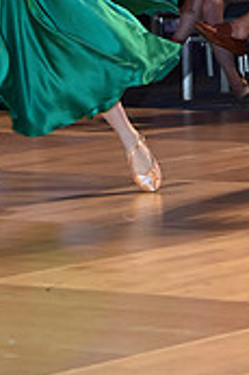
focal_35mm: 309
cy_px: -78
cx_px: 198
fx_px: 3212
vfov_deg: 6.6
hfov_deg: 4.4
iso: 2000
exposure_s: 1/250
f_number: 5
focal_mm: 92
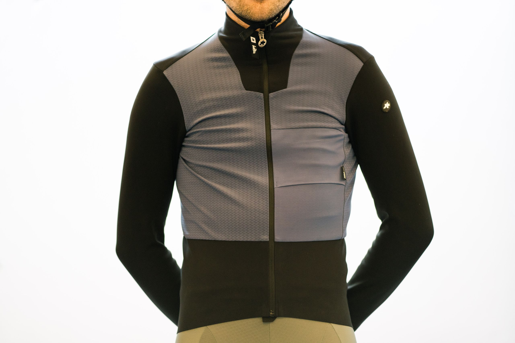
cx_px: 258
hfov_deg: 23.9
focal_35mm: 85
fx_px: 1216
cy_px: 172
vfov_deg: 16.1
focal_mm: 85
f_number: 1.8
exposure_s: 1/100
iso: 1250
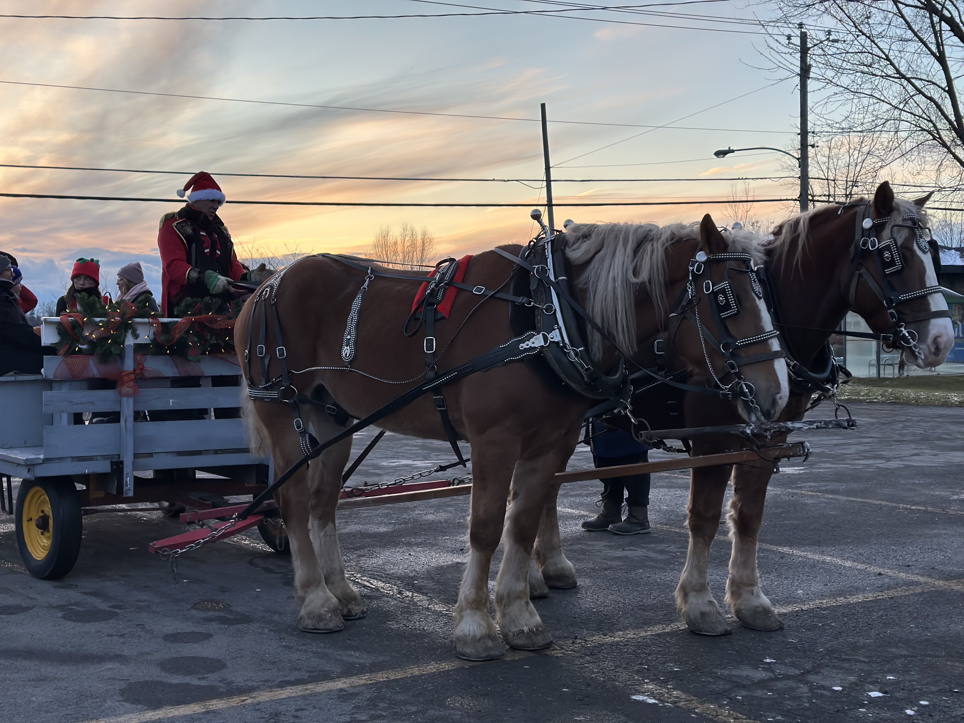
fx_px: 1337
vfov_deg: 30.3
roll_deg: +1.0
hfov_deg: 39.7
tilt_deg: -2.2
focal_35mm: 48
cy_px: 362
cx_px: 482
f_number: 1.78
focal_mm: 6.86
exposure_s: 1/659
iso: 80
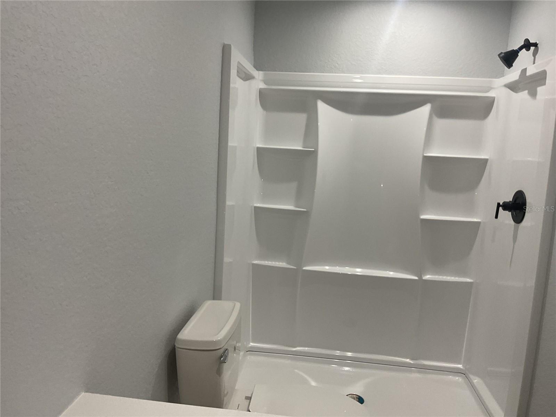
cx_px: 278
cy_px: 208
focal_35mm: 29
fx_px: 466
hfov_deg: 61.7
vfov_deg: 48.2
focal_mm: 3
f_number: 1.8
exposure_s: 1/120
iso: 50
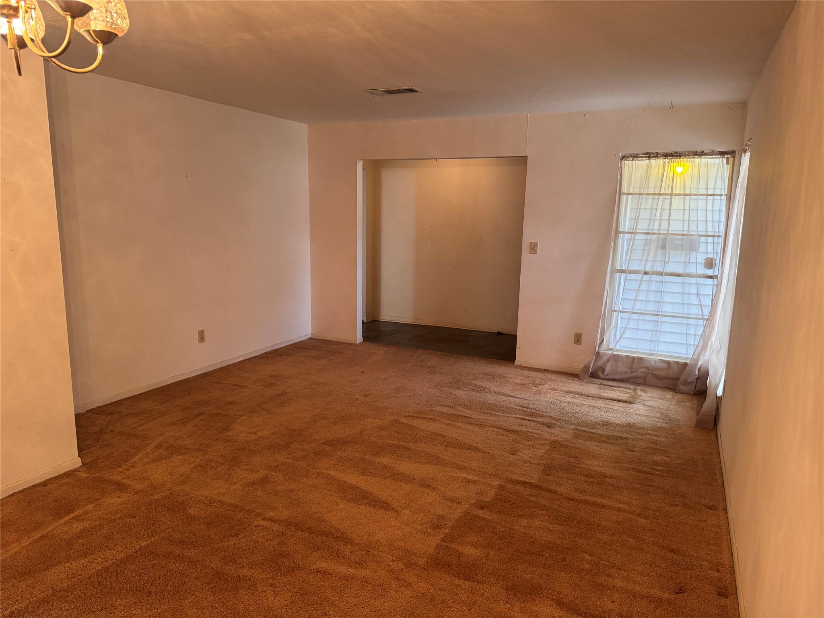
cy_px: 309
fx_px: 571
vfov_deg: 56.8
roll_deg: -1.4
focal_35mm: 24
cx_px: 412
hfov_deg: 71.6
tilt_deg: -10.5
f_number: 1.78
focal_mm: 6.76
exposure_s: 1/60
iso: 320
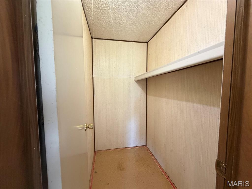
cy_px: 94
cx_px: 126
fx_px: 102
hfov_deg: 102.1
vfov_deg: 85.7
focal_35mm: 14
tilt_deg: -3.4
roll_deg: +0.6
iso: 500
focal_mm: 2.22
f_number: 2.2
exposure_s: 1/60
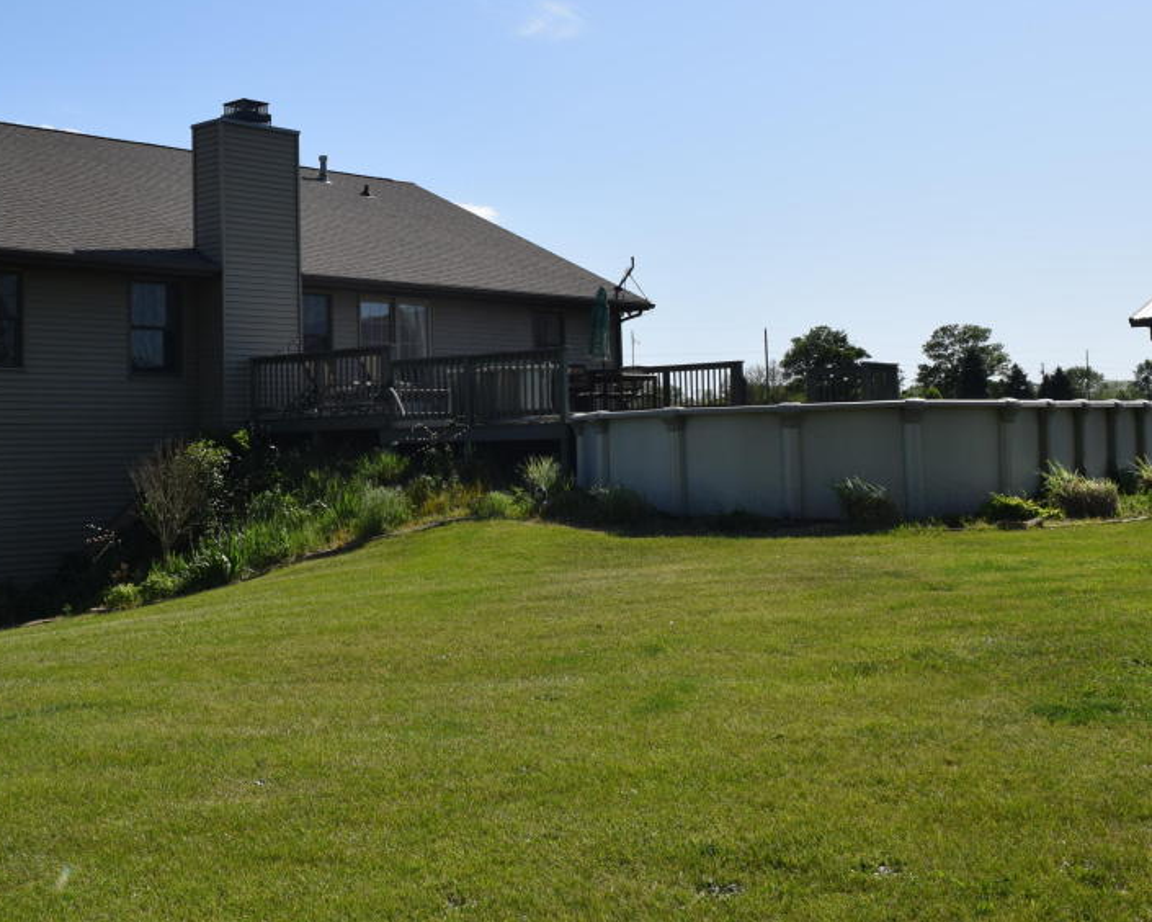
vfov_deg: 32.5
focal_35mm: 46
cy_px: 307
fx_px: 1568
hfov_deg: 40.1
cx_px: 448
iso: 200
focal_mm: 20
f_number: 11
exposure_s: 1/500
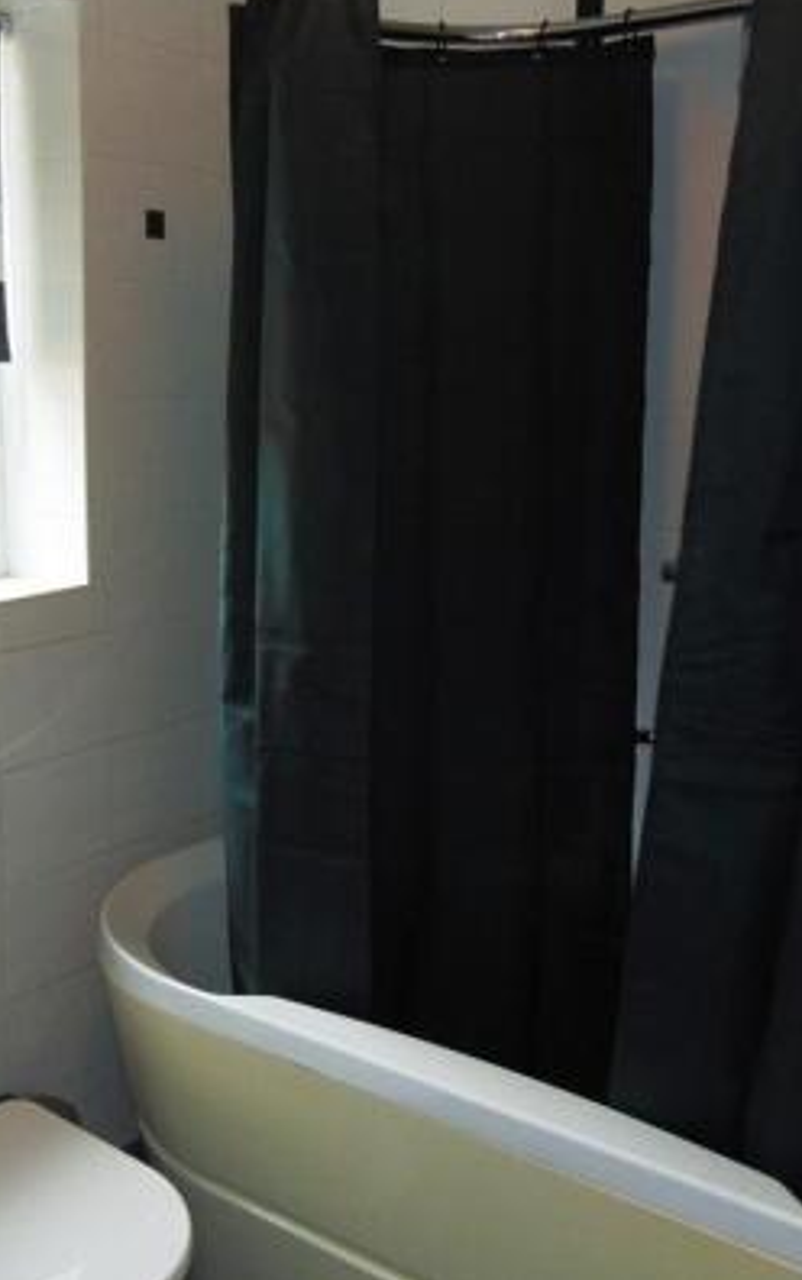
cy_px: 583
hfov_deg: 32.5
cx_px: 254
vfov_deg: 50.3
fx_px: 1362
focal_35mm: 39
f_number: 3
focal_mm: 4.5
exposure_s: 1/30
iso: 80
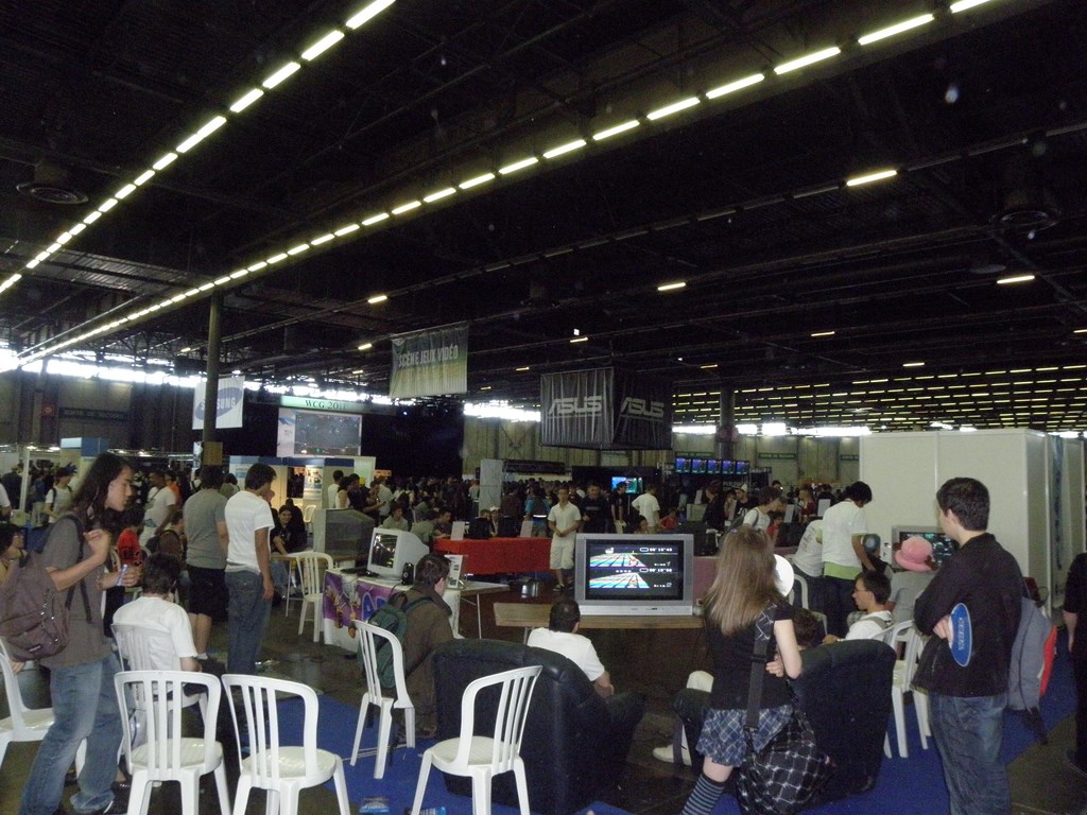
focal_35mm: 26
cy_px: 408
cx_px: 544
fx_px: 816
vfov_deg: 53.1
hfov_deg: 67.3
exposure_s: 1/30
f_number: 5.6
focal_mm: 4.6
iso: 640
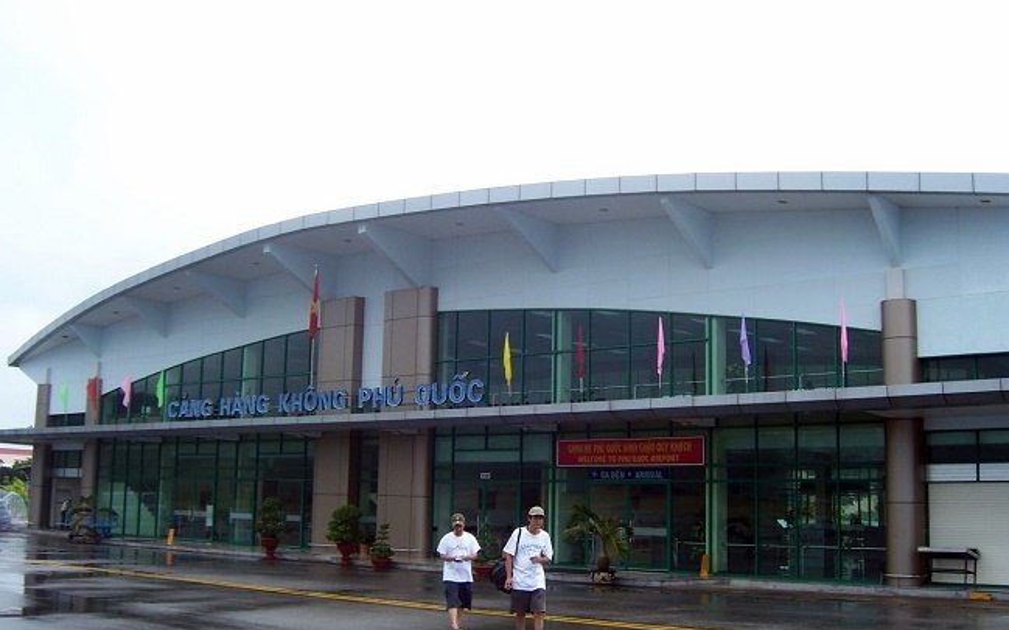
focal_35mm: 39
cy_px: 321
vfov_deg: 32.7
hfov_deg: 50.4
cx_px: 503
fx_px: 1072
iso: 80
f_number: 2.8
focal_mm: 6.2
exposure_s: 1/400
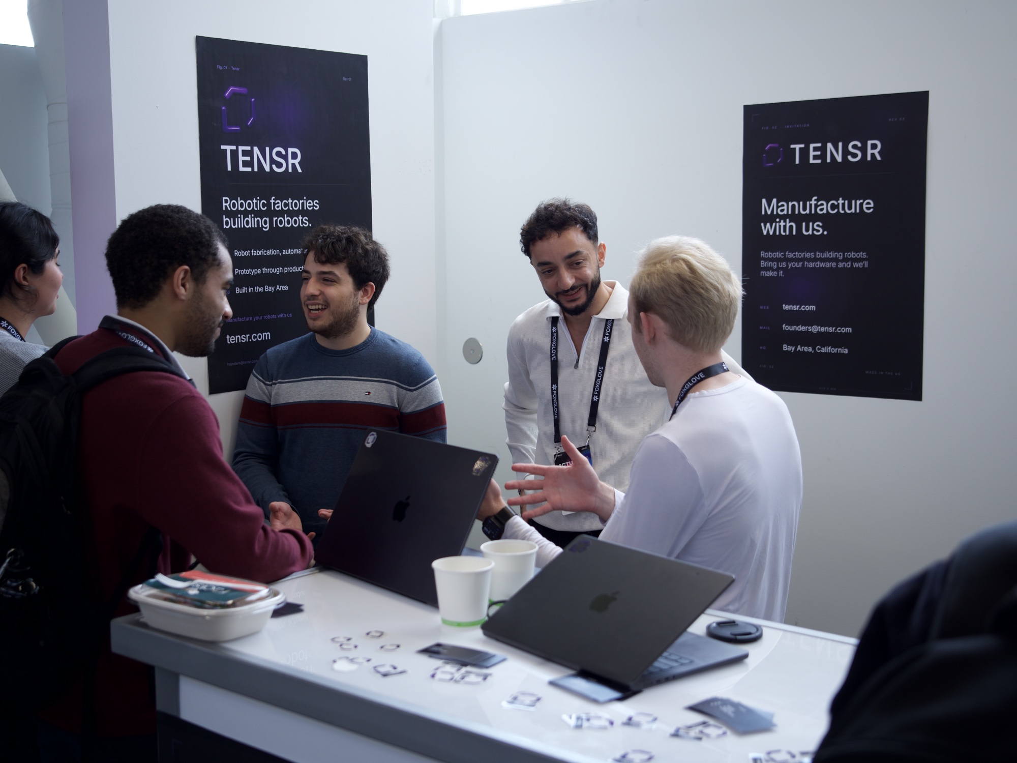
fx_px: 1293
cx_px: 508
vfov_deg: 32.9
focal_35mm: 44
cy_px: 382
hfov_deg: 42.9
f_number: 2.2
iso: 100
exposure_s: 1/160
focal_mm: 22
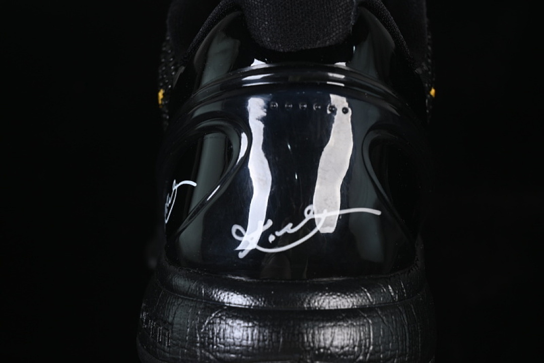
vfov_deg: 18.2
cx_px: 272
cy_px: 182
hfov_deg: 27.0
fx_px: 1133
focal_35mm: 75
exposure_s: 1/60
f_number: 6.3
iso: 160
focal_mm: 50
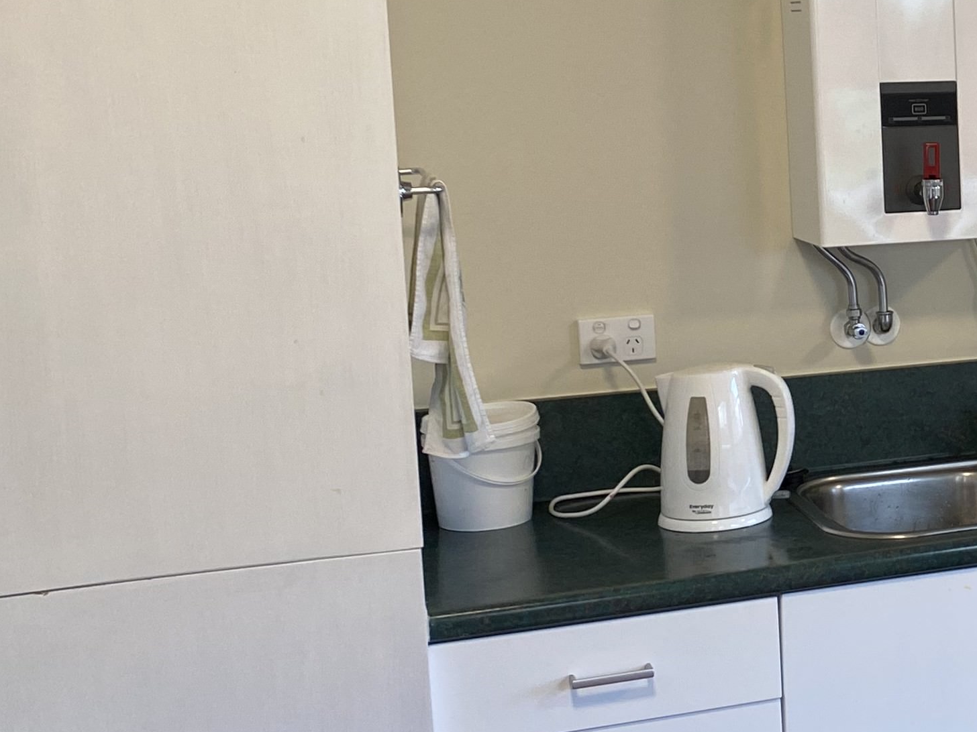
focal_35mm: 72
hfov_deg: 24.4
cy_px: 286
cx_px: 1178
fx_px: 2032
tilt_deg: -6.0
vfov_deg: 20.4
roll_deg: +1.3
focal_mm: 4.25
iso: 100
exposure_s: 1/100
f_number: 1.8
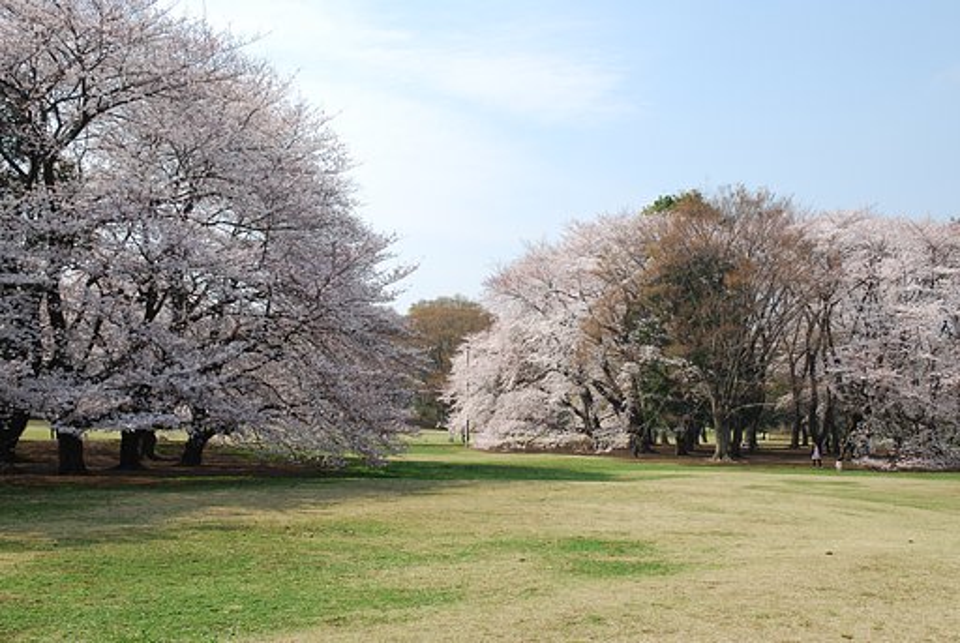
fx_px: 1001
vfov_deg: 35.6
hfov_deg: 51.2
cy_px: 322
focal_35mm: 38
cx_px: 480
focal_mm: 25
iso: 100
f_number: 7.1
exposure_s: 1/200
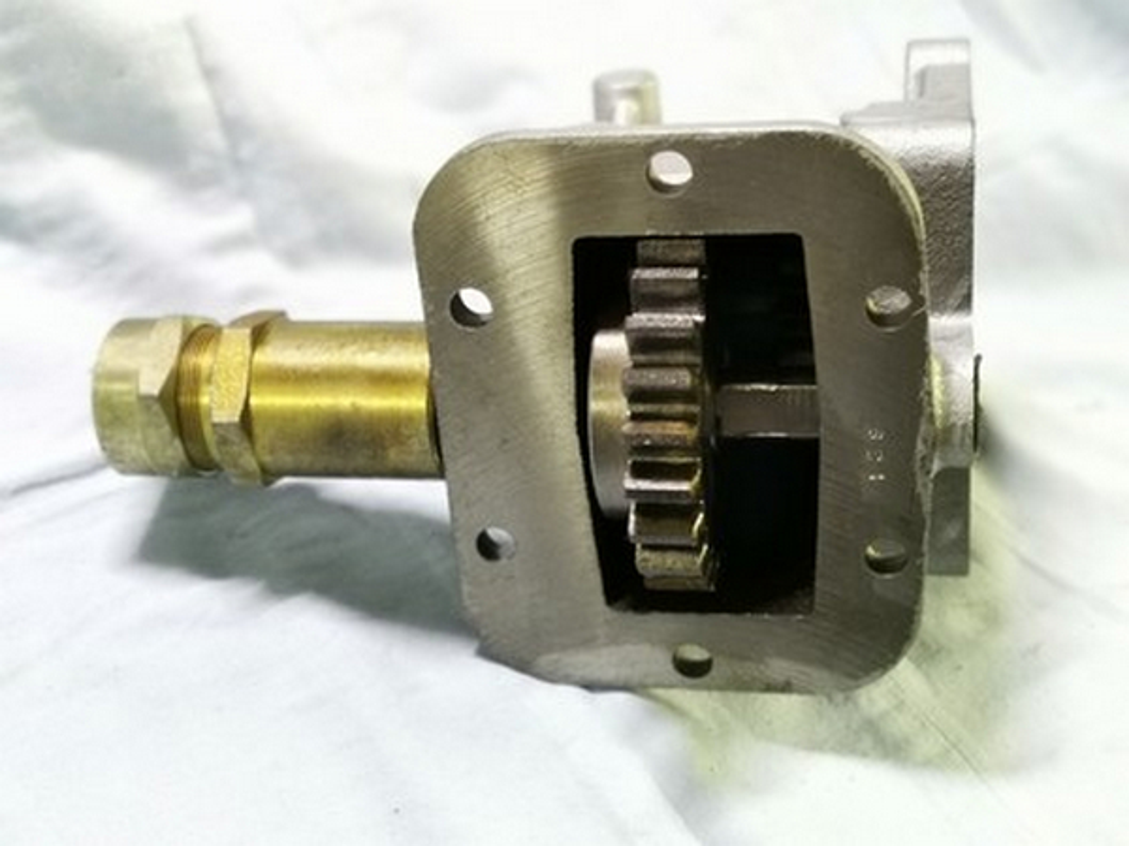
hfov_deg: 36.8
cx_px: 564
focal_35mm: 52
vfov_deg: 28.0
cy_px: 423
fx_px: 1696
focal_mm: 4.66
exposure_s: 1/25.7
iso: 500
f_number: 4
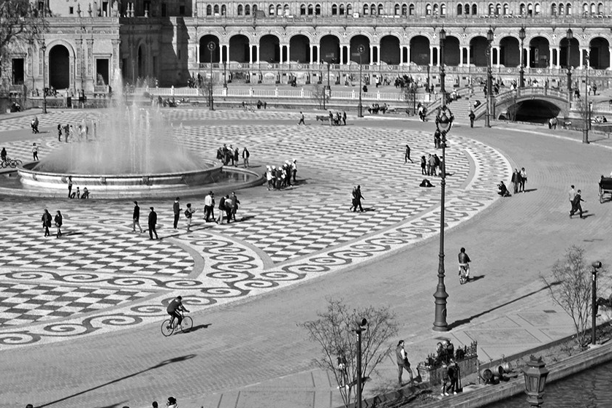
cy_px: 51
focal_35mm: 88
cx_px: 319
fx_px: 1496
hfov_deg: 23.1
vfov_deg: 15.4
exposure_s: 1/125
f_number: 11
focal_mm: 23.75
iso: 100
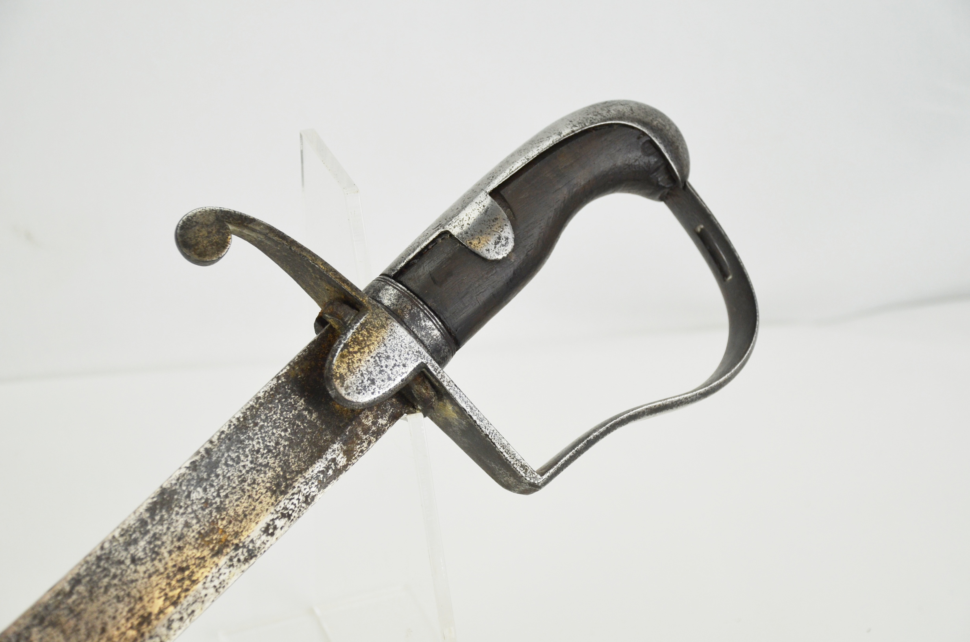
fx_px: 2339
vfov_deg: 15.6
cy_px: 321
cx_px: 485
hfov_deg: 23.4
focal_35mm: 87
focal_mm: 58
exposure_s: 1/250
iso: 450
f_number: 5
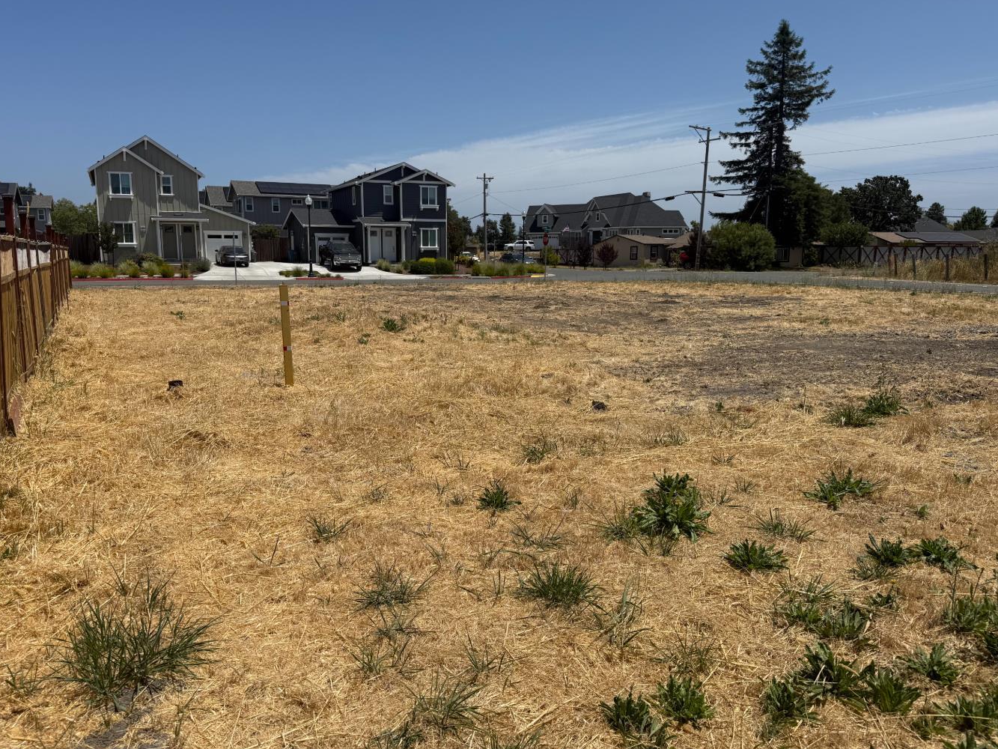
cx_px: 460
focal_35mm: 27
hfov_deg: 65.2
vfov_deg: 51.4
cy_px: 366
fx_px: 778
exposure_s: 1/8130
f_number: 1.78
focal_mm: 6.76
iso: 80
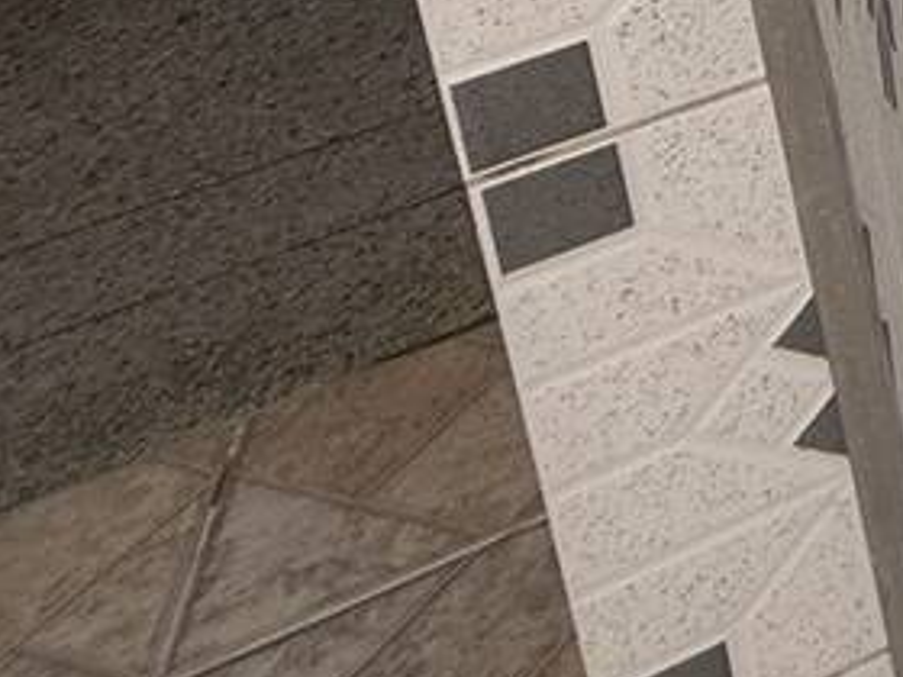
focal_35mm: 72
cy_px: -1019
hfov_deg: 15.4
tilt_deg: -11.3
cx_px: 2135
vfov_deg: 13.6
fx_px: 1878
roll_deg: +0.2
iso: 50
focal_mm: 2.22
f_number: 2.2
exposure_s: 1/770
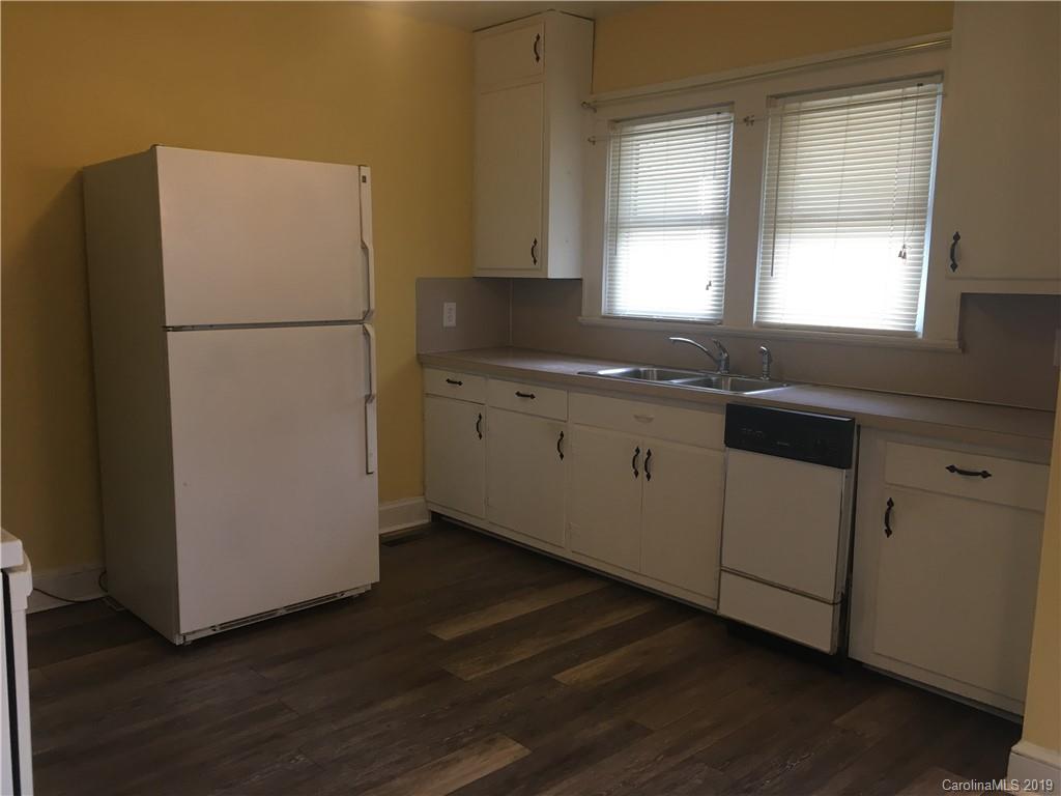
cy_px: 398
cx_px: 530
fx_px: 889
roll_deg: -2.1
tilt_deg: -7.4
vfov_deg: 48.2
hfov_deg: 61.7
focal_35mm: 29
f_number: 2.2
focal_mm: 4.15
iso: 50
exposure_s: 1/30
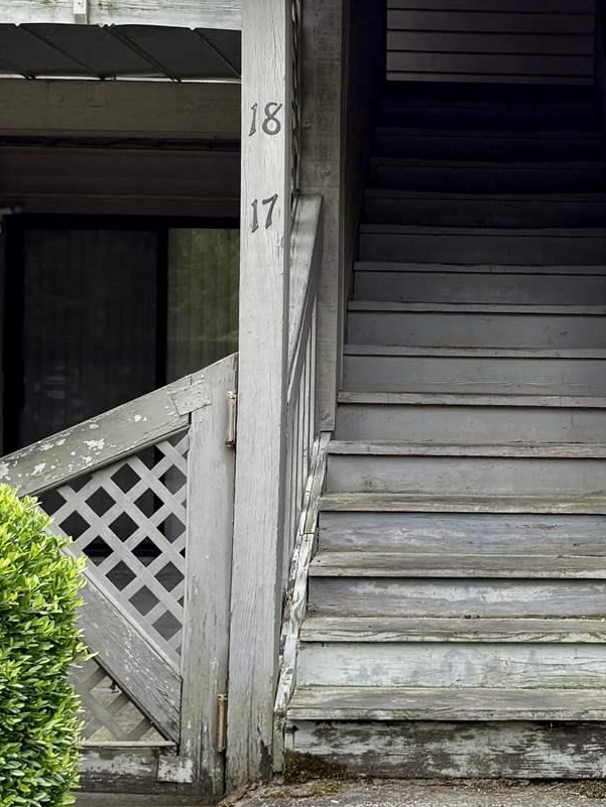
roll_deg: -2.7
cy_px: 318
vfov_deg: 28.1
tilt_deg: +4.0
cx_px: 547
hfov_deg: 20.9
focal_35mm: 69
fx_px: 1610
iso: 100
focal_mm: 6.76
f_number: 1.78
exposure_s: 1/1901
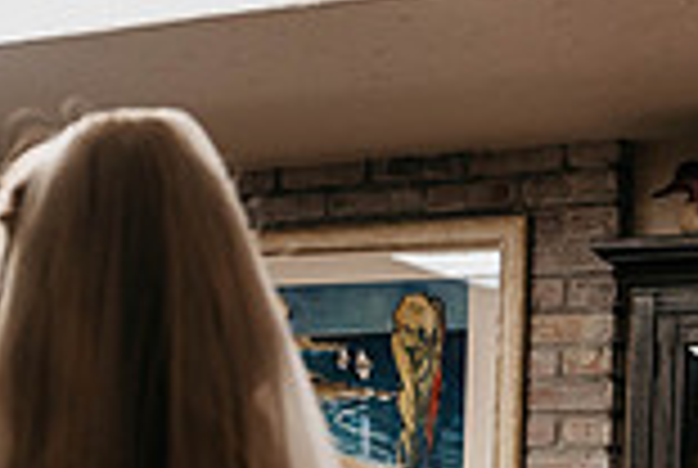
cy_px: 655
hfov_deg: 15.4
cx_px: -176
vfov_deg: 10.5
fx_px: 2467
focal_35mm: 127
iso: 1000
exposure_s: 1/400
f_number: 2.8
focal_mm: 34
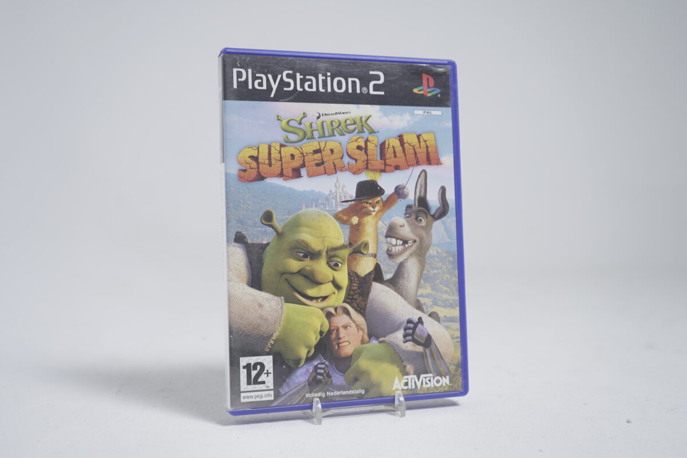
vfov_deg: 33.4
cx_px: 344
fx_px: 763
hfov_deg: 48.5
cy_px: 229
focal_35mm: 40
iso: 100
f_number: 5.6
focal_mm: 40
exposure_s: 1/6
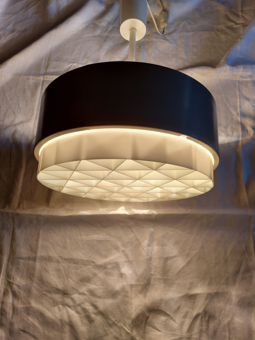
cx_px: 128
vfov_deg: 71.6
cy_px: 170
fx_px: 236
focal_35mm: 24
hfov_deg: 56.8
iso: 32
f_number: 1.8
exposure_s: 1/100
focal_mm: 5.23
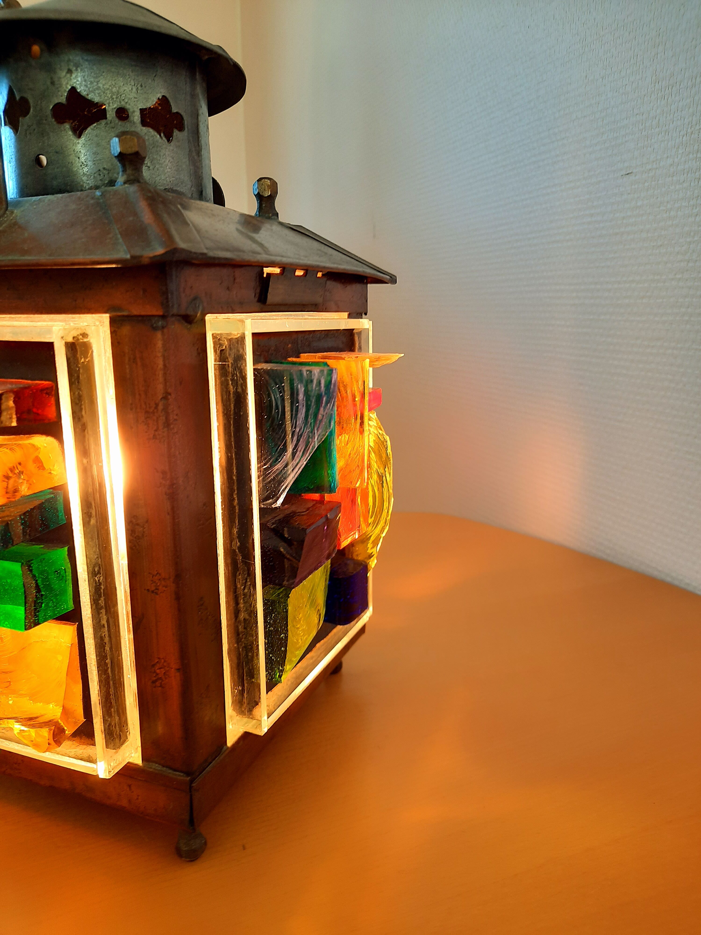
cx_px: 350
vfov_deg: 69.4
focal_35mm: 25
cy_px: 468
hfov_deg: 54.9
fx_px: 675
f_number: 2
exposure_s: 1/50
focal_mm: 4.6
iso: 40
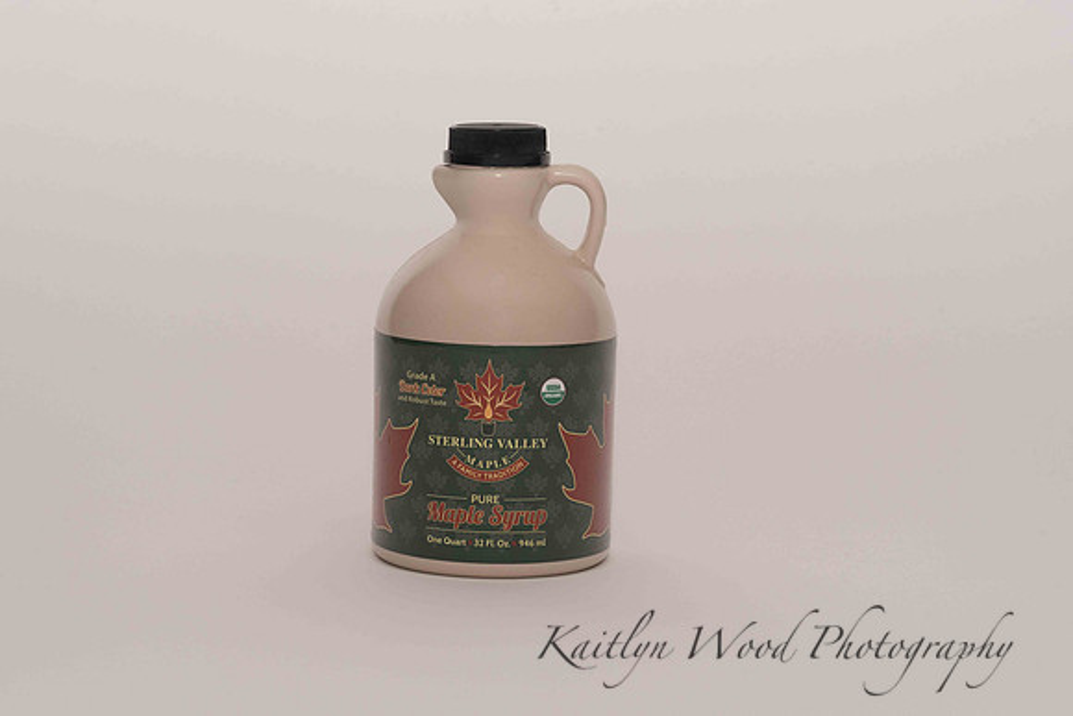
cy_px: 358
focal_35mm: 85
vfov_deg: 16.1
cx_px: 536
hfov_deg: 23.9
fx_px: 2534
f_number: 13
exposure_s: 1/100
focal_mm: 85
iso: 400
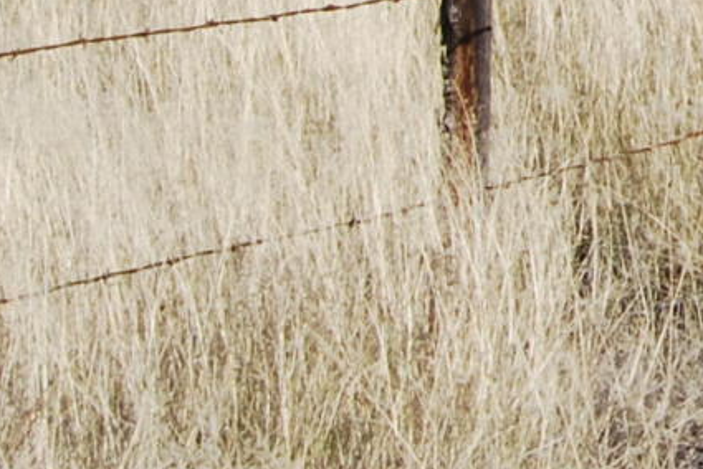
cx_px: 1573
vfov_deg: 5.4
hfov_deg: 7.9
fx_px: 4759
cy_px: -699
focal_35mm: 244
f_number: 8
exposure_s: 1/250
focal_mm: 23
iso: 100
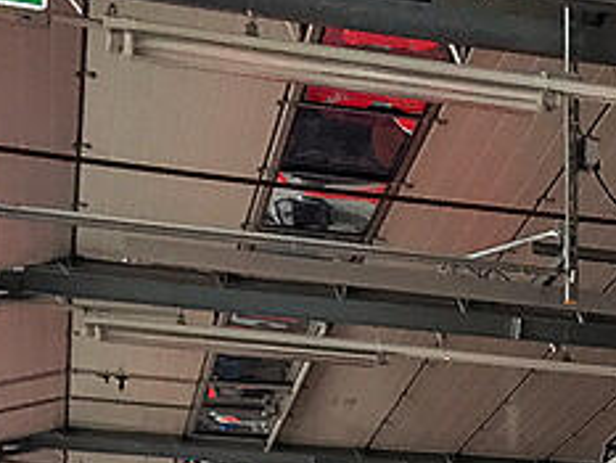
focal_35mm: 96
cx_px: 1023
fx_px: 1709
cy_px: 759
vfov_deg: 14.1
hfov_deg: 17.5
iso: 20
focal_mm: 3.99
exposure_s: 1/259
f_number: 1.8
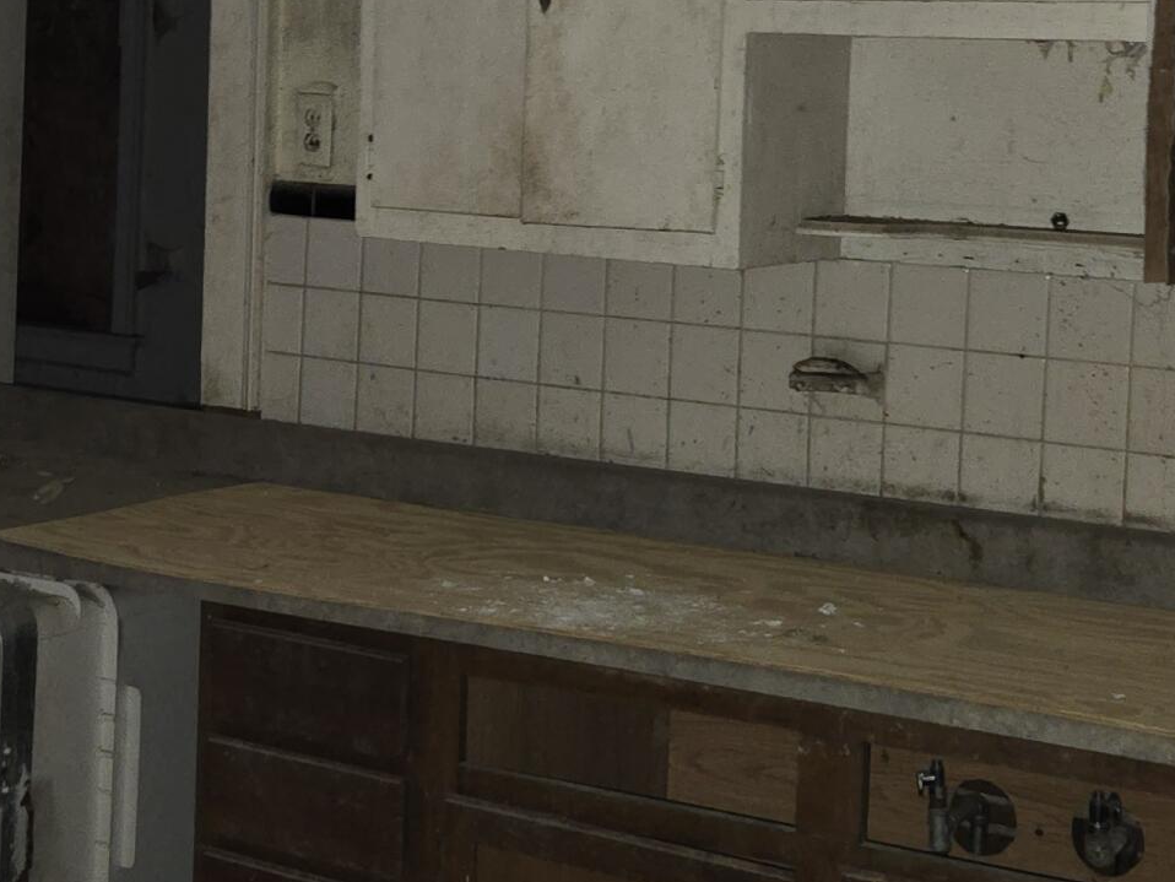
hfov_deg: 27.0
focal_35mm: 72
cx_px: 473
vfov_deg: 20.3
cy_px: 229
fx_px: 2445
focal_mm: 5.4
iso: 200
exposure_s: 1/12
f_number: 1.8
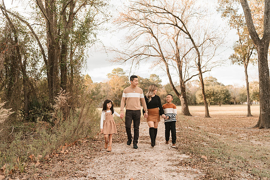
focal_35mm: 36
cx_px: 135
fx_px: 273
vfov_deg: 36.5
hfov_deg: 52.7
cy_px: 90
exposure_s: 1/200
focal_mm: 35
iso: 320
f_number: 4
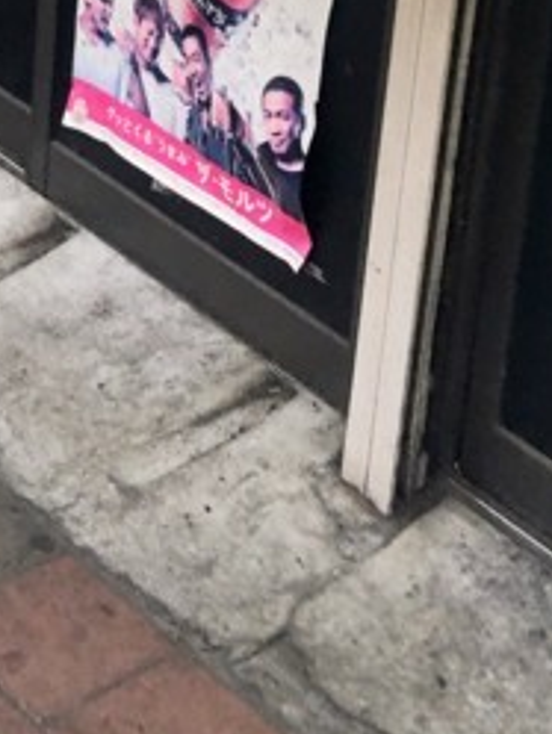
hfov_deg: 15.8
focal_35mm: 93
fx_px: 1976
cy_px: -254
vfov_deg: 19.3
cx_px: 109
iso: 40
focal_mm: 4.15
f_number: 2.2
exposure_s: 1/30
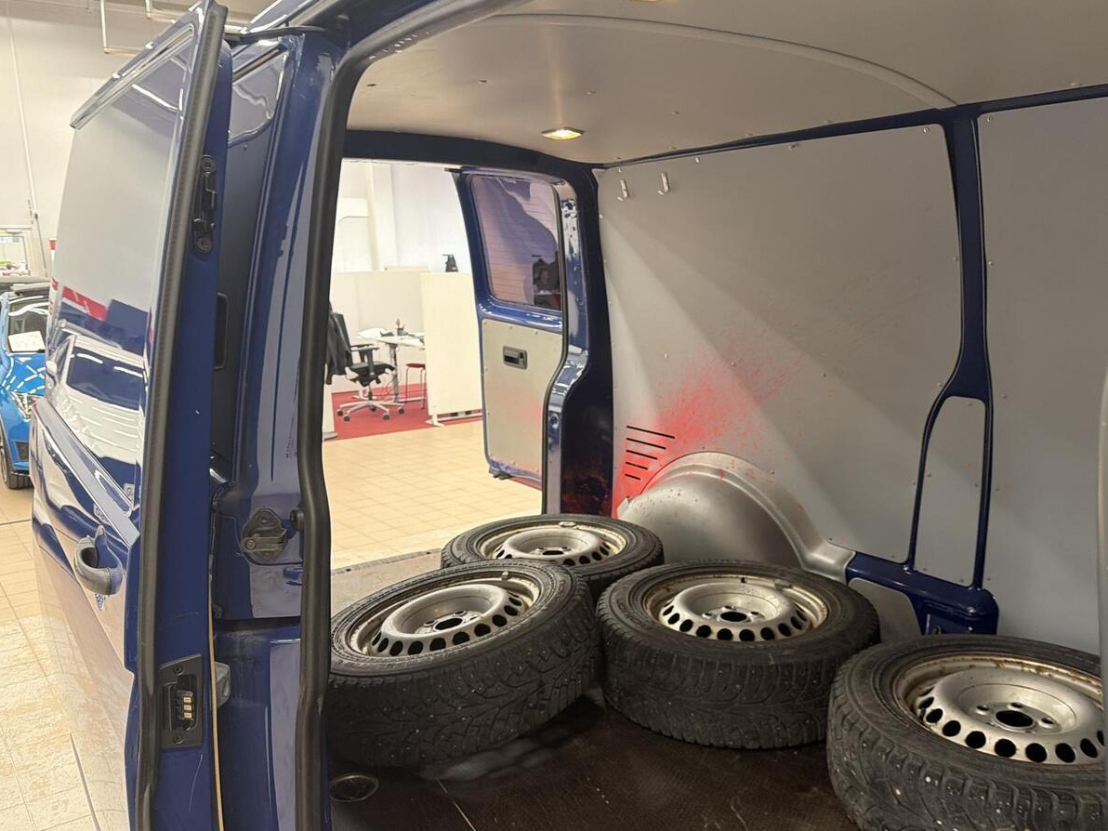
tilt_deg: -12.0
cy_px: 473
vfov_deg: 48.1
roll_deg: +2.0
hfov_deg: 61.6
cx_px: 604
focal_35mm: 29
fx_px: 928
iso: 250
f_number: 1.78
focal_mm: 6.76
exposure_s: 1/50
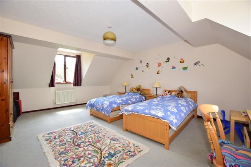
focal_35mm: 15
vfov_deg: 77.3
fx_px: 105
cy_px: 84
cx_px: 126
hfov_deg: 100.4
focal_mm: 10
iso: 200
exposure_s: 1/30
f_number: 5
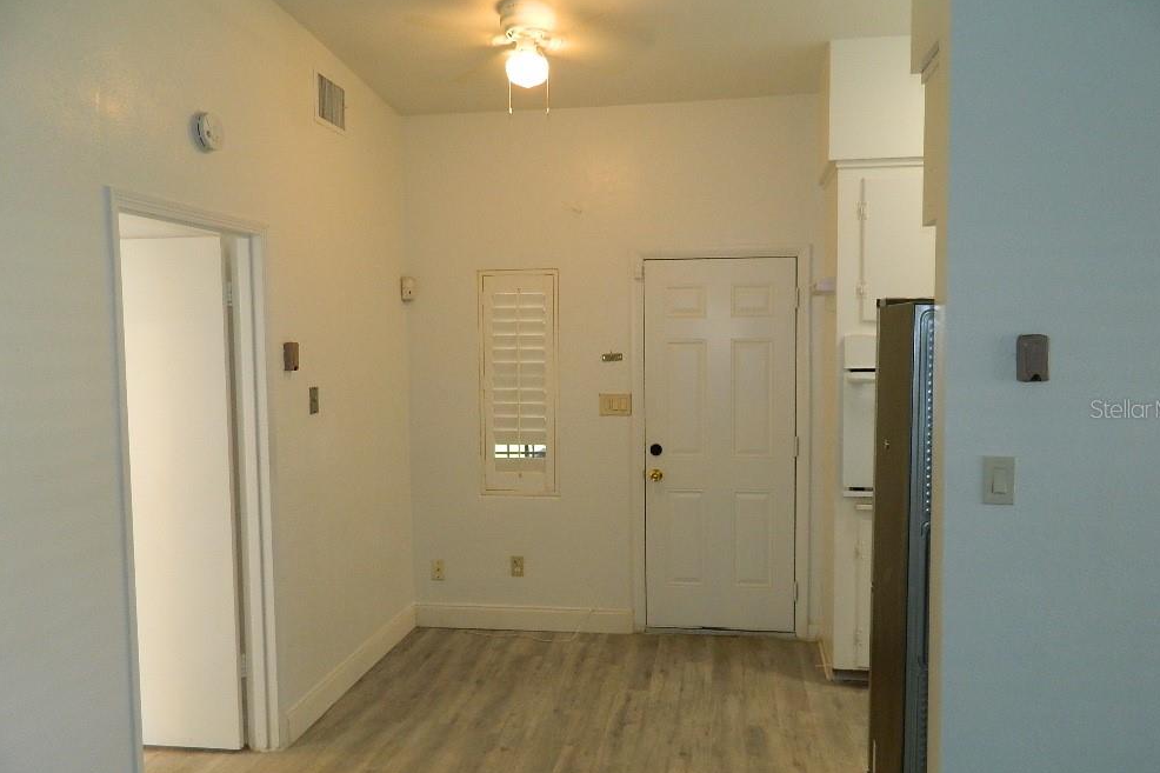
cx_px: 599
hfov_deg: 67.4
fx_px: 870
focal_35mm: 27
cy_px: 408
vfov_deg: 47.9
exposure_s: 1/30
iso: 200
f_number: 3.1
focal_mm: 4.5
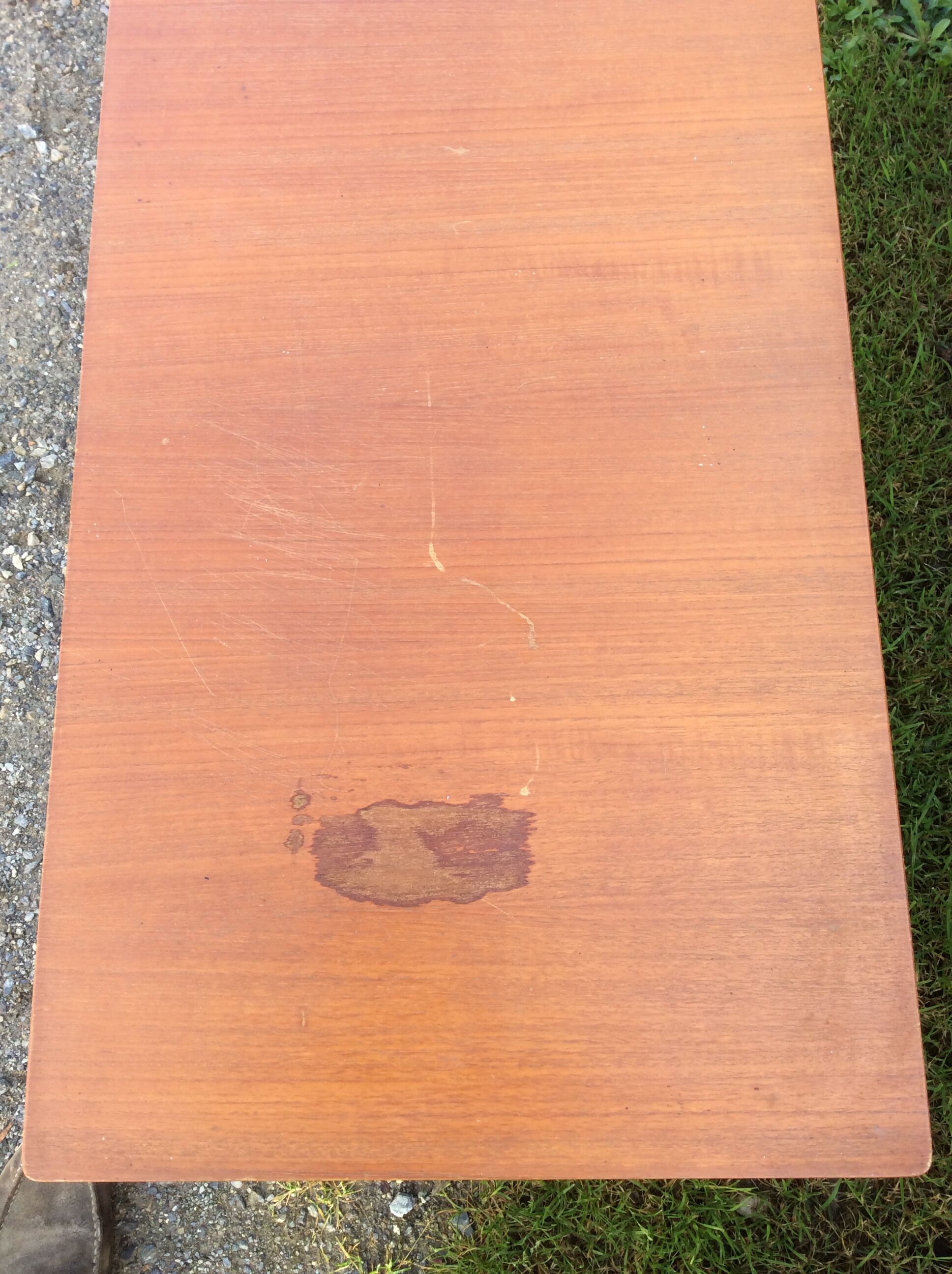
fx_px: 1177
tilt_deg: -76.8
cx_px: 476
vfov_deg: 56.9
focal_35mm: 32
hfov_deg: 44.1
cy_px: 637
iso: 32
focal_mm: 3.3
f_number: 2.4
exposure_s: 1/102
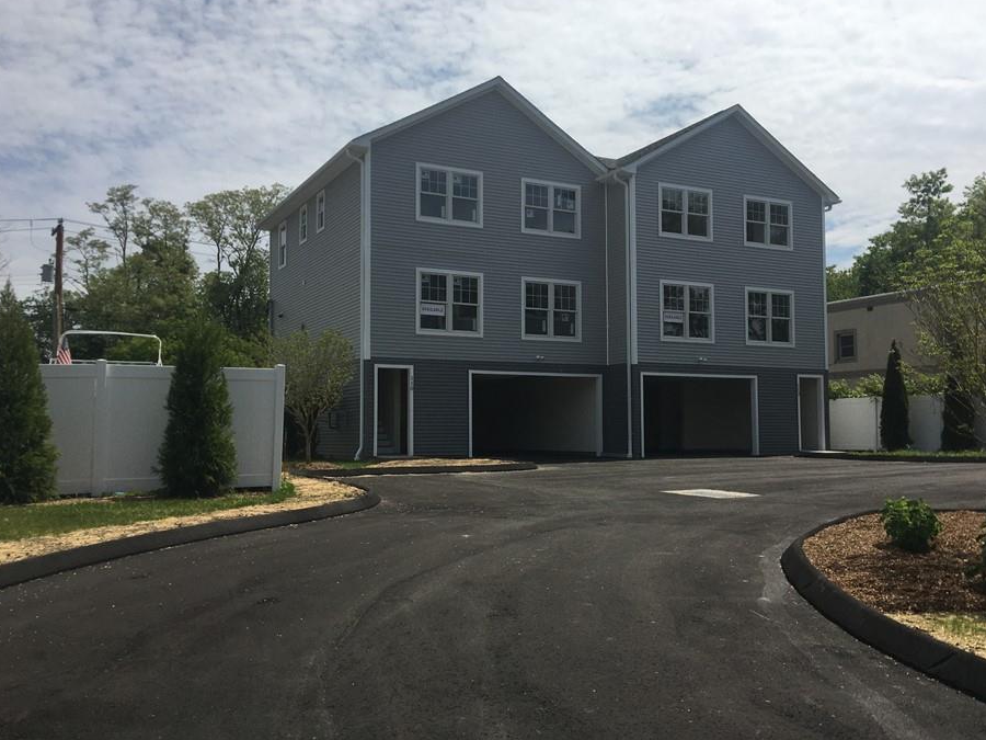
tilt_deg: +4.4
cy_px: 373
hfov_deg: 55.3
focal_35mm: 33
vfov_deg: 42.9
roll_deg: +0.4
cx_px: 536
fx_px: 940
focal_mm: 4.15
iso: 25
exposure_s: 1/3663
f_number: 2.2
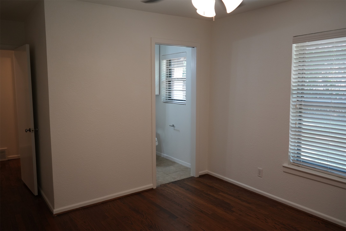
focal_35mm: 28
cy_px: 116
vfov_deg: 46.4
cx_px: 173
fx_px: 269
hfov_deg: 65.5
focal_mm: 28
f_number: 4
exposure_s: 1/160
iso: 1000
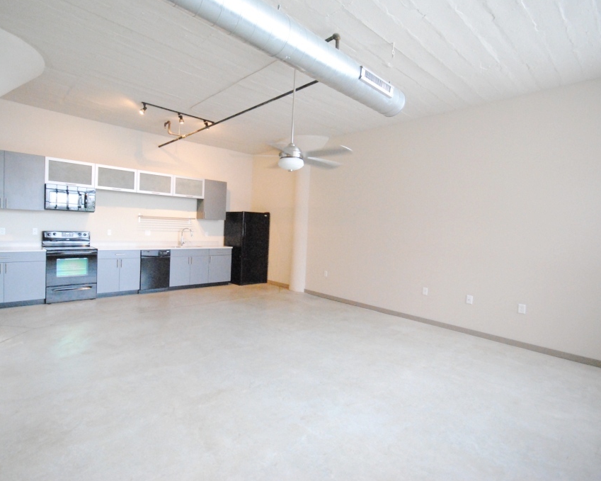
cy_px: 240
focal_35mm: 17
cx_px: 257
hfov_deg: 89.1
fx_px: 302
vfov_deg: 77.0
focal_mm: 10
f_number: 5
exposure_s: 1/40
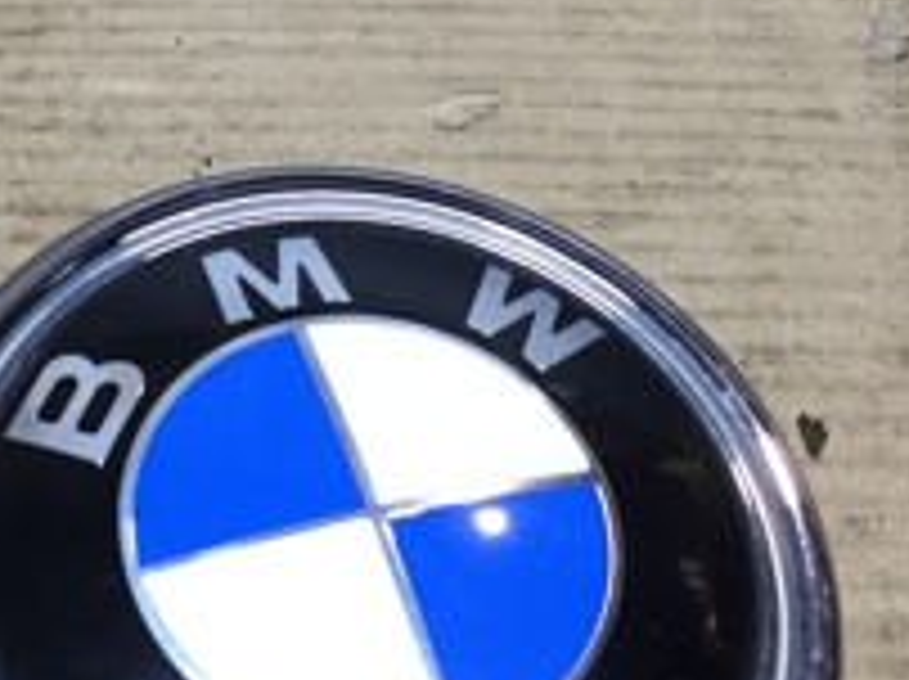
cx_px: 212
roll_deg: -1.9
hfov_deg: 21.1
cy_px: 72
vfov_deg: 15.8
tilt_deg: -33.1
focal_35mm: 92
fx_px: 2413
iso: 50
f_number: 2.2
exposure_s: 1/33
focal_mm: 4.15
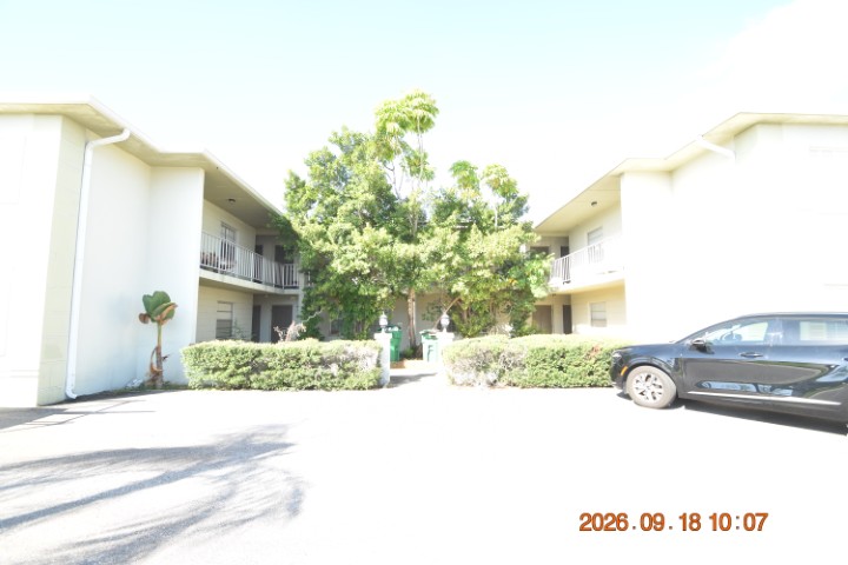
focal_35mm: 15
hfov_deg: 100.4
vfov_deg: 77.3
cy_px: 282
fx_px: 353
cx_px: 424
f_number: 8
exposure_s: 1/250
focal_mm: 10
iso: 400
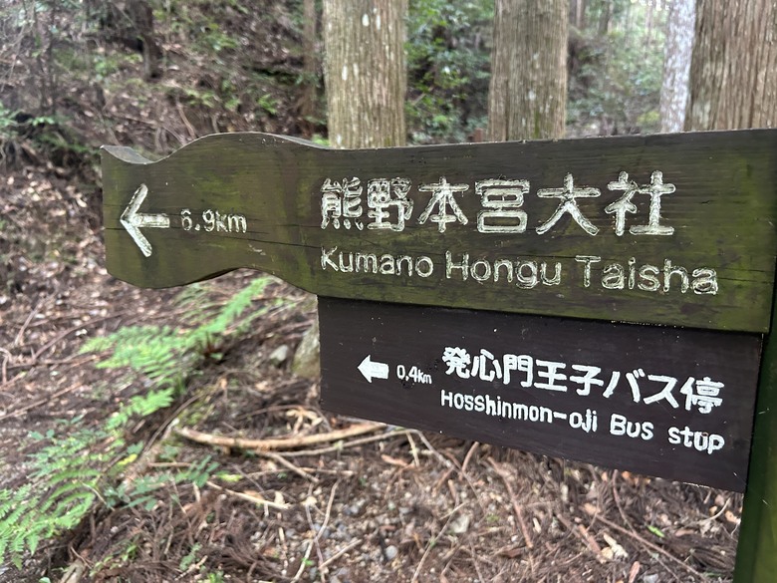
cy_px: 292
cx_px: 388
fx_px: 584
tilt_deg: -10.0
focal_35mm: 26
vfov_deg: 53.1
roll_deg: +0.0
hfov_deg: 67.3
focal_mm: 5.7
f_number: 1.5
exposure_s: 1/60
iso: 320
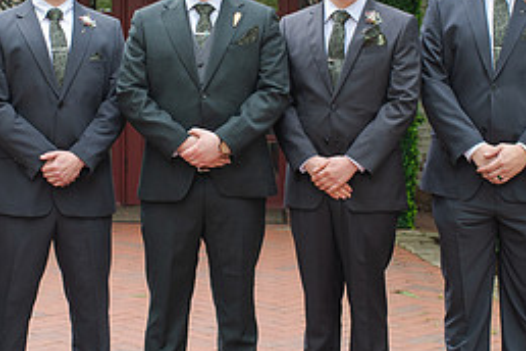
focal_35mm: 96
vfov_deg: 14.2
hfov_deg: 21.2
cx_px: 195
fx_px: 1403
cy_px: 132
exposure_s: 1/320
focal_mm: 35
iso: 400
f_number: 3.5
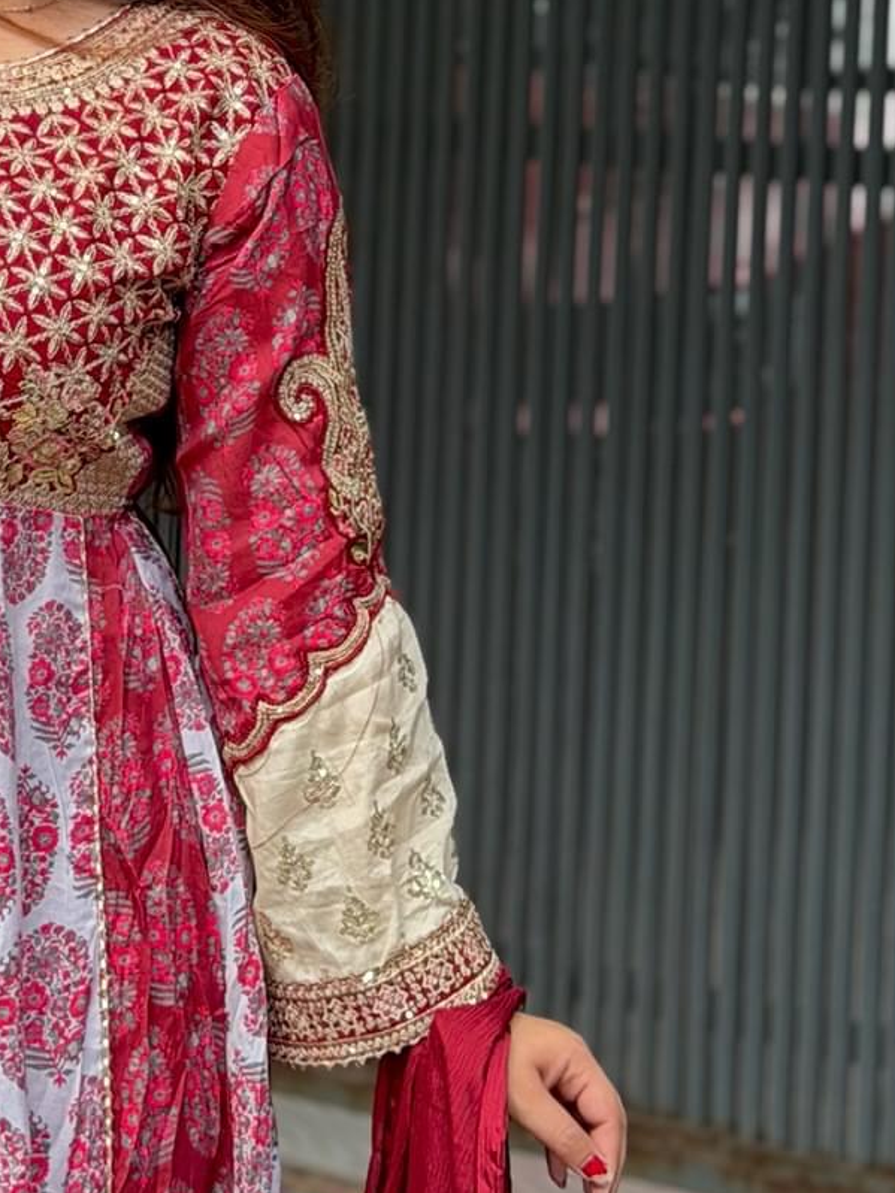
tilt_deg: -1.6
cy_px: -151
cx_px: 57
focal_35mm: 123
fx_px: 4241
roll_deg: -2.3
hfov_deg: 11.9
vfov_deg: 15.6
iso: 50
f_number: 1.78
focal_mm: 6.76
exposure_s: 1/146
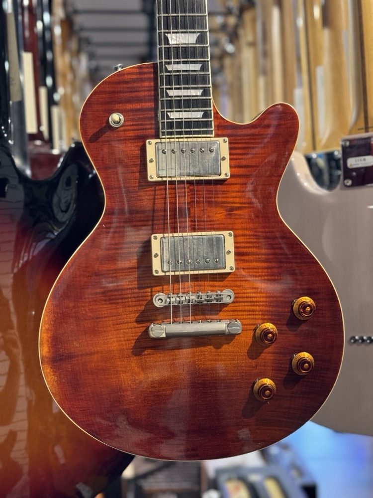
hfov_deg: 30.3
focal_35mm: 48
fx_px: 690
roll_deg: +1.3
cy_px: 249
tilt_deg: -2.3
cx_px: 186
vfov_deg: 39.7
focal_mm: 6.86
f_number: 1.78
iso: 250
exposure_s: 1/40
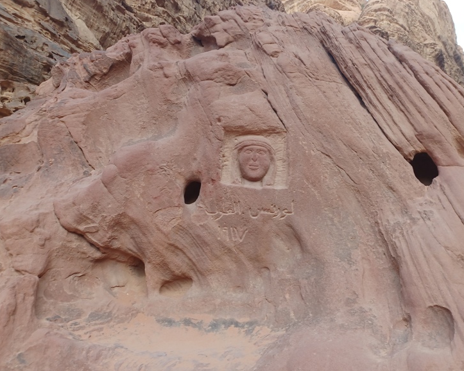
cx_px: 235
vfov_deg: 53.2
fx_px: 371
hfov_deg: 64.1
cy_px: 184
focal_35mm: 27
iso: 50
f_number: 1.8
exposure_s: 1/50
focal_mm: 4.6
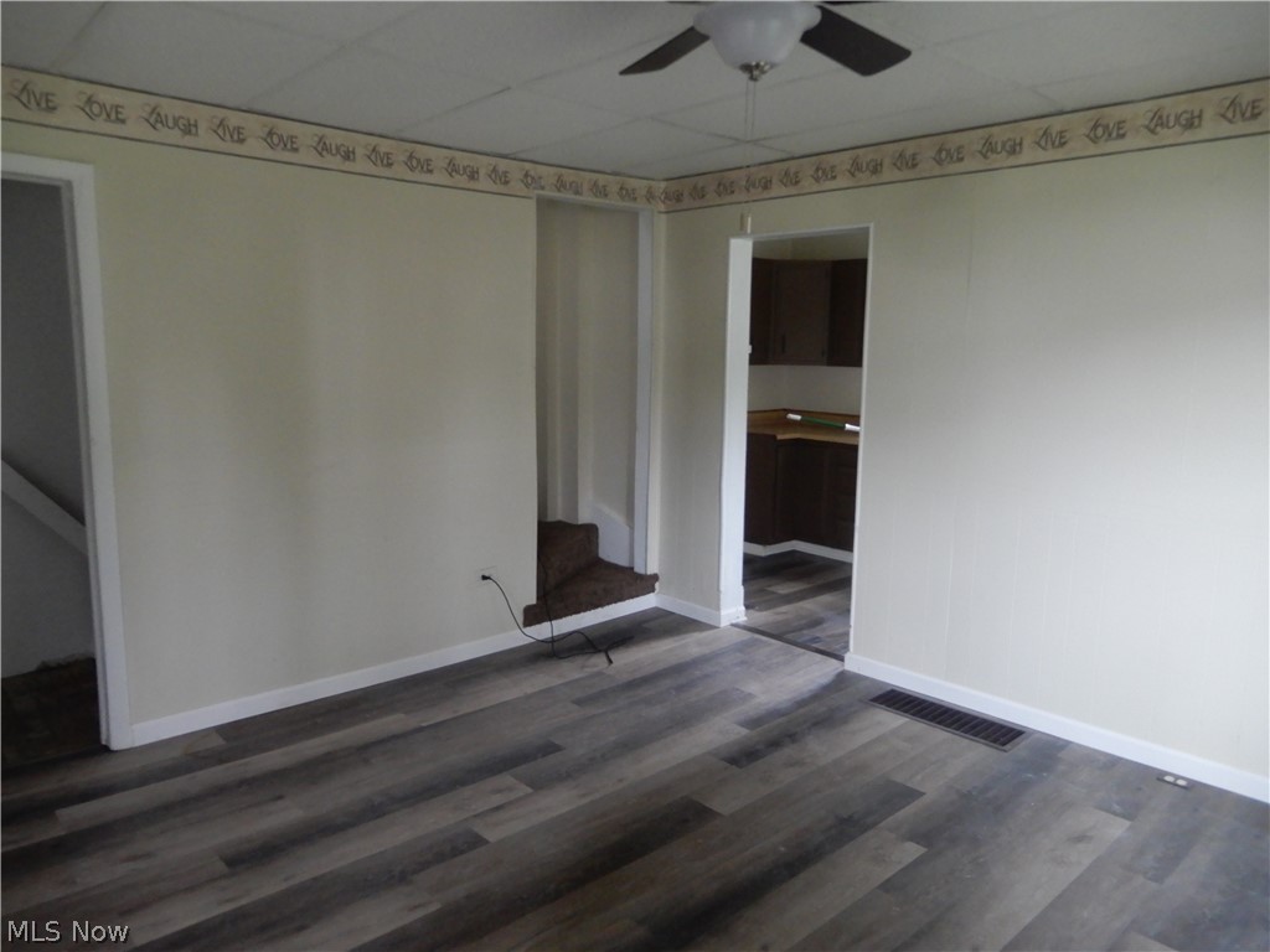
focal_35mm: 24
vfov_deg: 56.8
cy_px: 476
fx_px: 881
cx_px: 635
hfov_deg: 71.6
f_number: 3.4
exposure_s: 1/30
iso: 400
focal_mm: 4.3
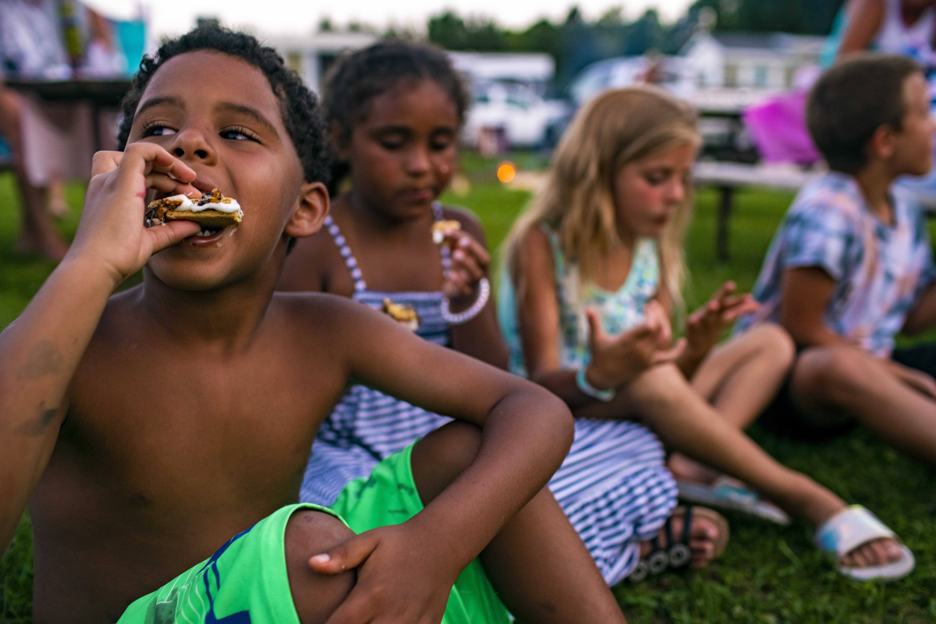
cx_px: 468
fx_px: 910
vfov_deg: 37.9
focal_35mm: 35
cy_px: 312
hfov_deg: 54.4
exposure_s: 1/160
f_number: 2.8
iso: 800
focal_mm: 35
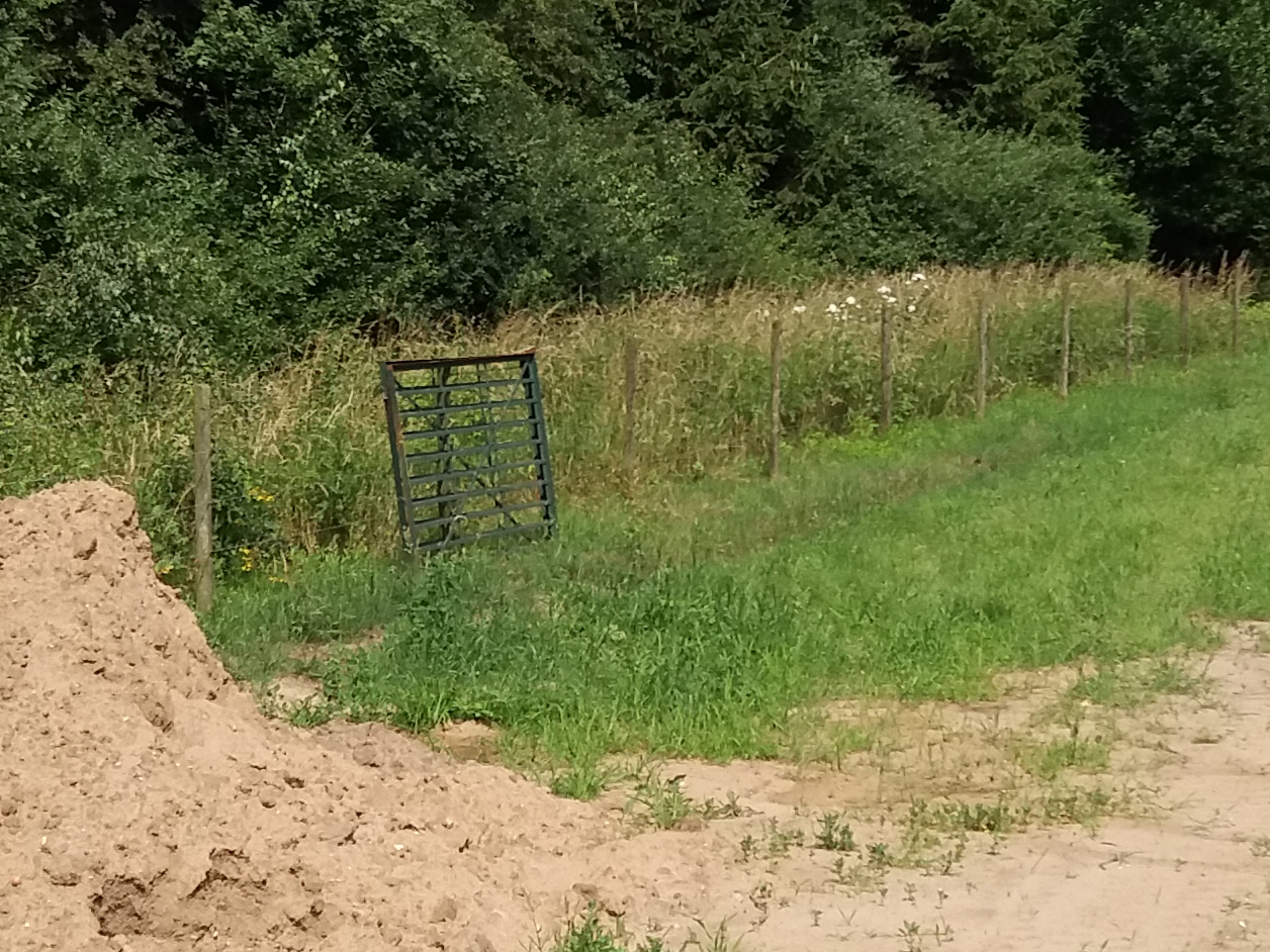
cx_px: 660
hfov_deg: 21.3
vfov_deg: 16.0
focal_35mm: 92
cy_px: 344
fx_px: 3375
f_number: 1.9
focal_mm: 3.7
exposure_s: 1/1801
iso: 64
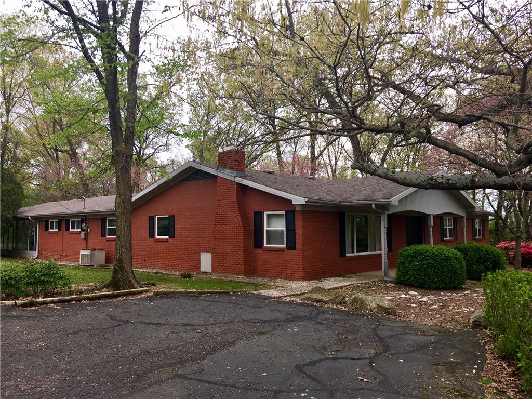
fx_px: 446
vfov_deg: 48.2
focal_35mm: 29
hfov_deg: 61.7
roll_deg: +0.0
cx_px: 266
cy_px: 200
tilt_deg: +4.4
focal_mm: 4.15
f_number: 2.2
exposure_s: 1/40
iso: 25
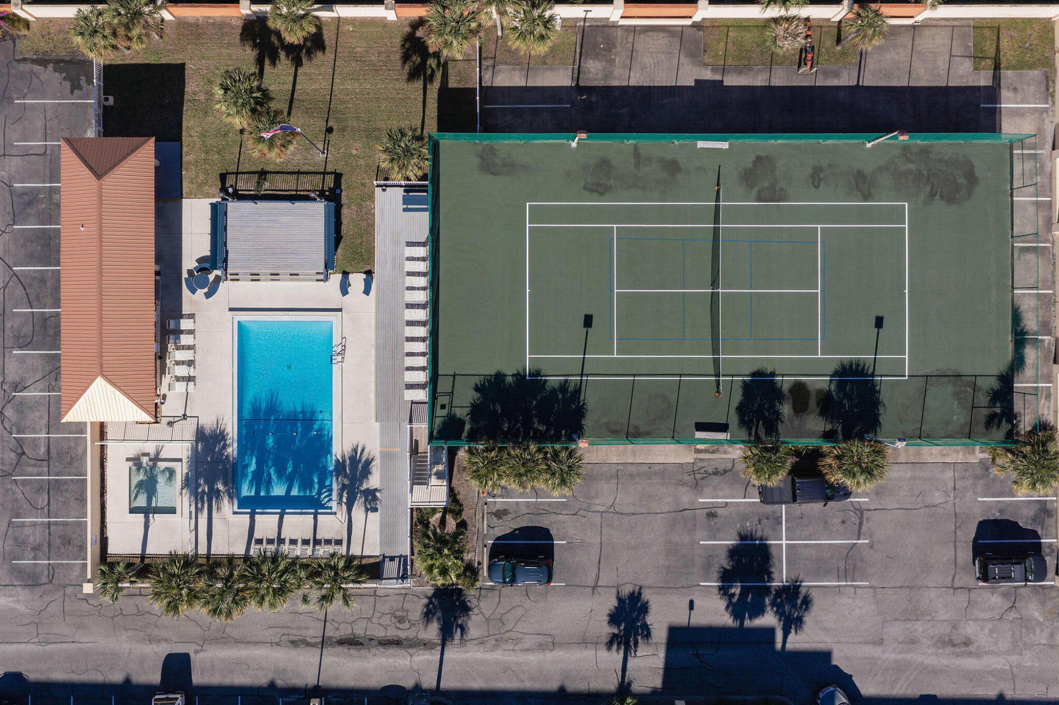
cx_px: 530
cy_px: 352
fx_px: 823
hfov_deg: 65.5
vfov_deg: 46.4
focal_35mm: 28
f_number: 3.5
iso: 100
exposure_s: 1/60
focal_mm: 10.26
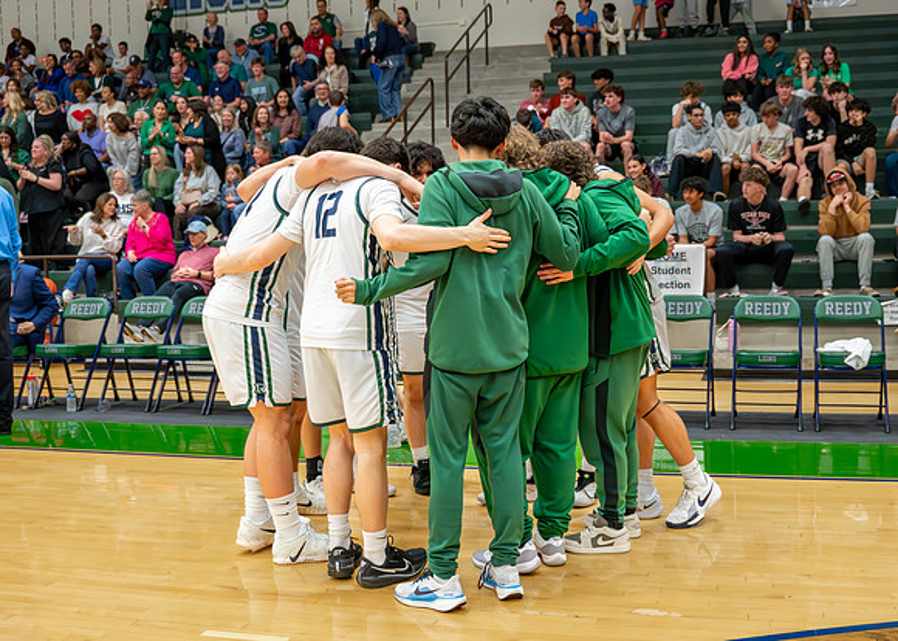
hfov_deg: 44.5
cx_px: 486
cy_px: 311
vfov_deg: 32.6
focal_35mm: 43
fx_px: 1096
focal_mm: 26.1
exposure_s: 1/1000
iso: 6400
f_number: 2.8
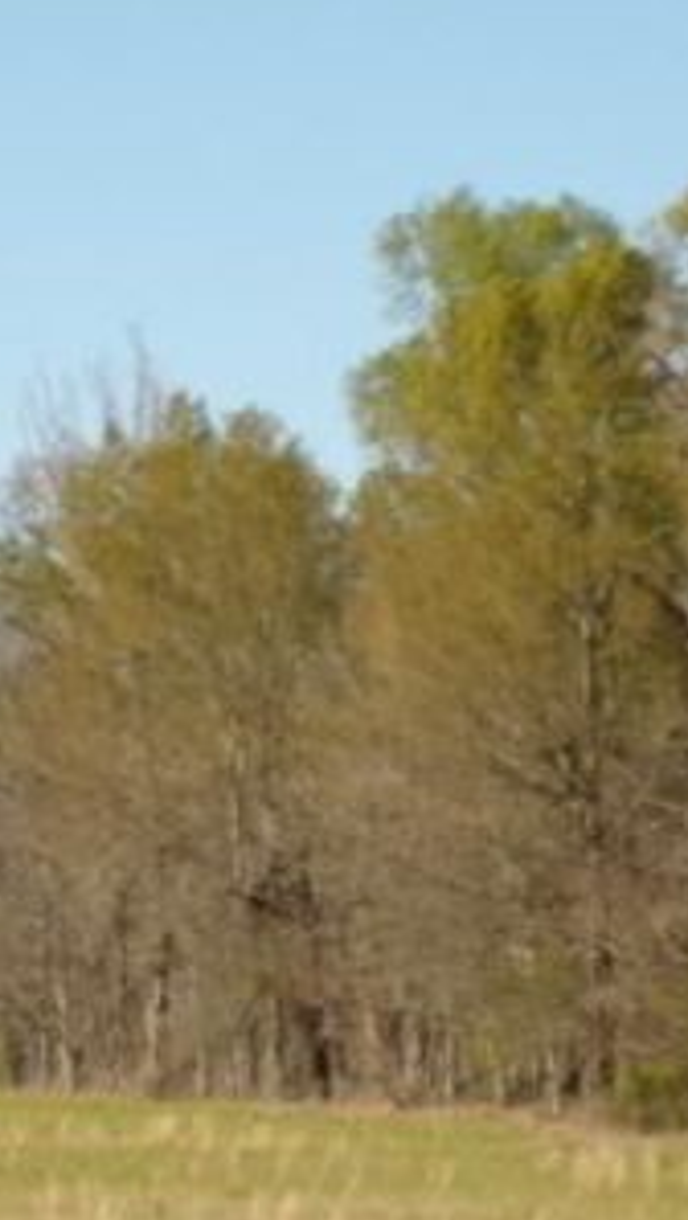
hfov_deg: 6.7
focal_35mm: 181
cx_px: 233
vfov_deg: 11.9
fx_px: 5860
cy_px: 653
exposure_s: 1/420
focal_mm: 17.7
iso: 100
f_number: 4.7
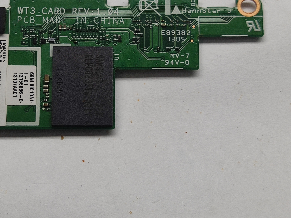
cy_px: 79
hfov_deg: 23.8
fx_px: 689
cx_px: 109
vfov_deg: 18.0
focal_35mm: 82
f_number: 1.79
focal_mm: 4.71
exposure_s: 1/311
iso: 50
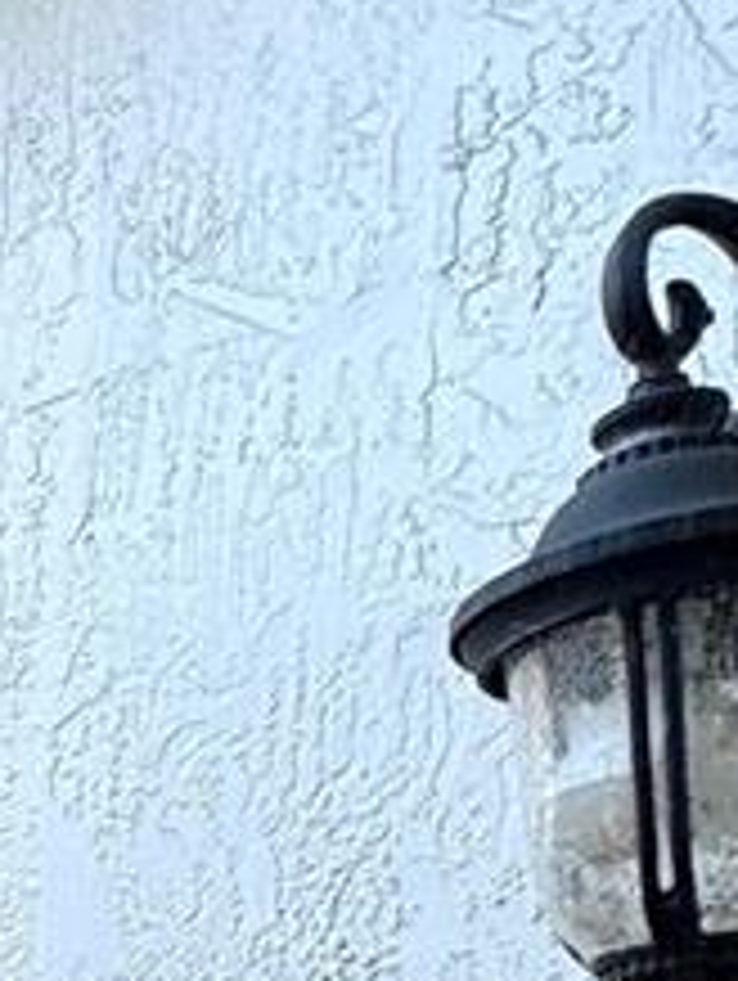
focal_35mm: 77
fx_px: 2185
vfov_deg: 22.0
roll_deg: -0.7
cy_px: 1372
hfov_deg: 14.0
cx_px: -976
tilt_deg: +0.8
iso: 40
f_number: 2.2
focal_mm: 2.22
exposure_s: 1/101
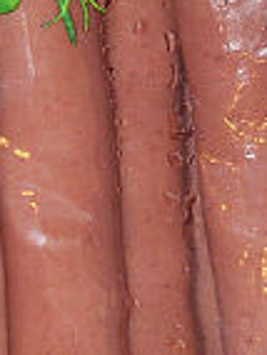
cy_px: 250
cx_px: -15
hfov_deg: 2.8
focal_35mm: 534
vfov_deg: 3.7
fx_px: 5475
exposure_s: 1/125
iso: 80
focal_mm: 28
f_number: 3.3
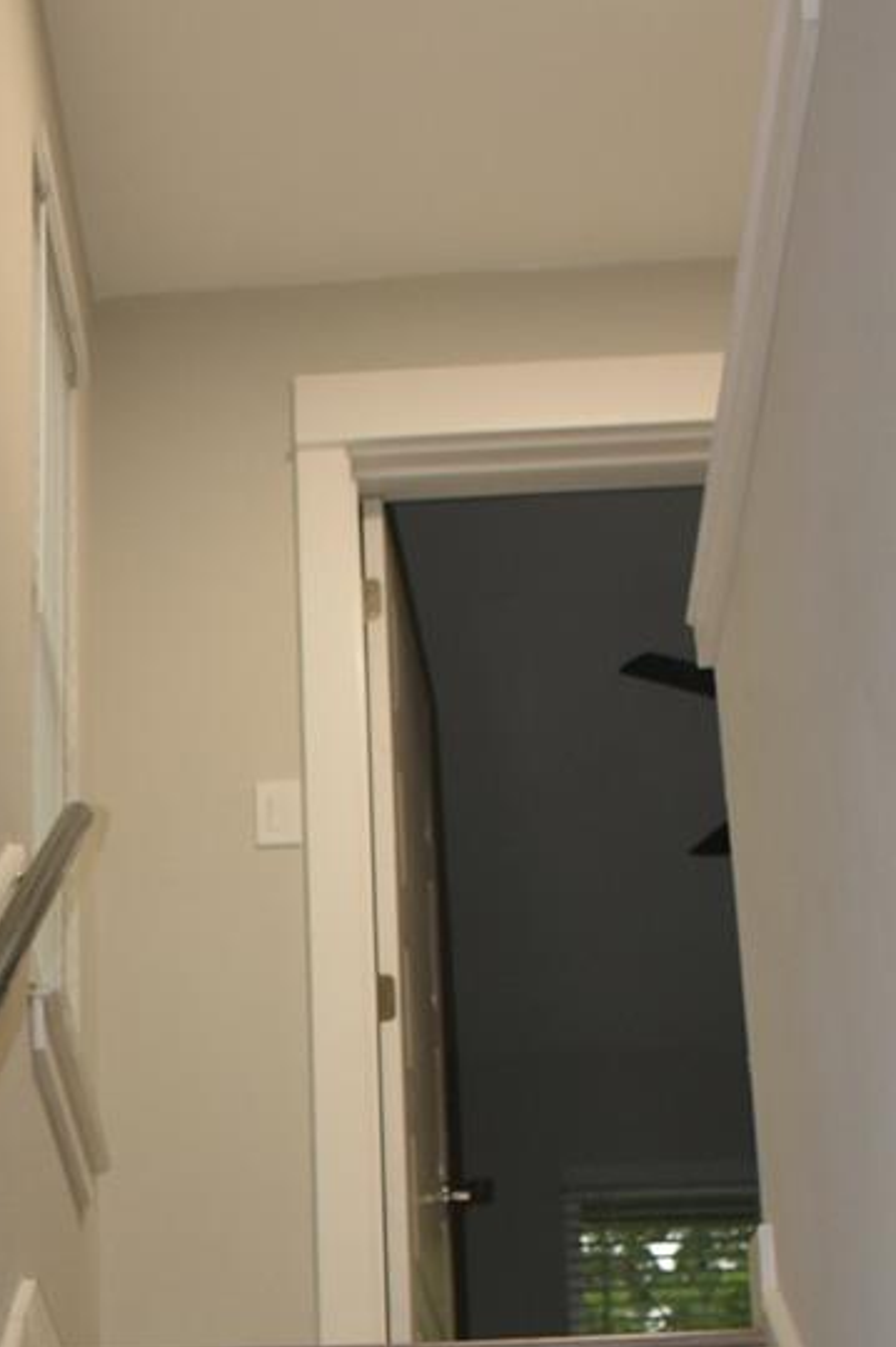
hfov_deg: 17.3
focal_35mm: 77
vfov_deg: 24.6
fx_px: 2876
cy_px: 1472
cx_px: -20
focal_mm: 18
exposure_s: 1/80
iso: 640
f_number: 4.5
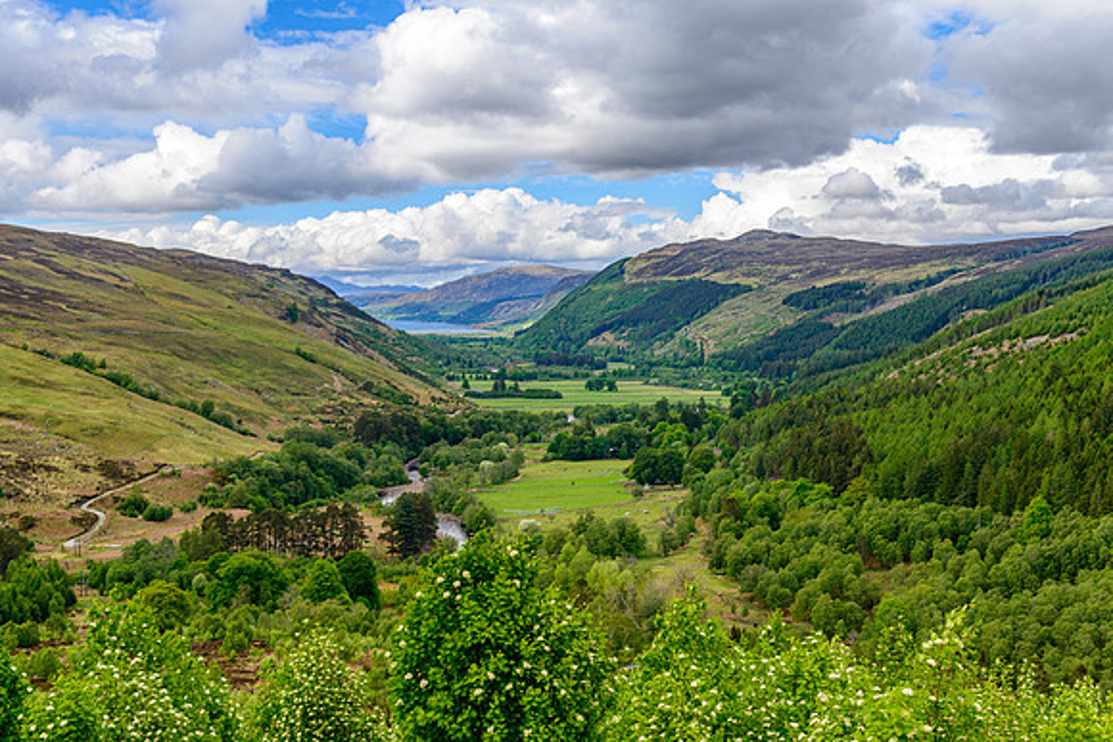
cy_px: 418
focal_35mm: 43
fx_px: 1323
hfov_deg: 45.5
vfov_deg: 31.3
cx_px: 627
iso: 125
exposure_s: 1/60
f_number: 8
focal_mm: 38
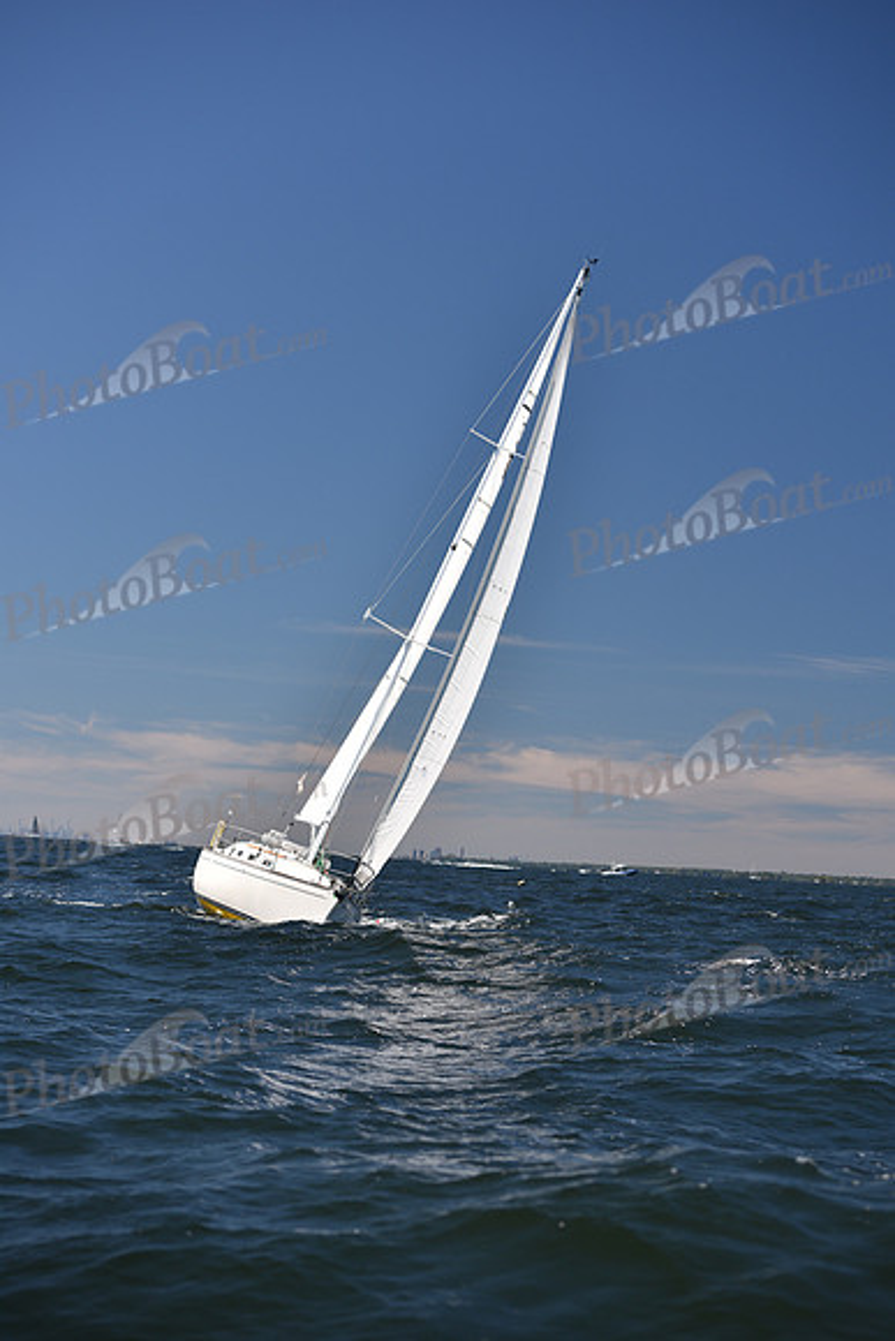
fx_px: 2609
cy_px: 670
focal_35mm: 70
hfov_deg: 19.5
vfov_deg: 28.8
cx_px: 448
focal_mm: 70
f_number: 3.5
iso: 200
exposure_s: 1/1000
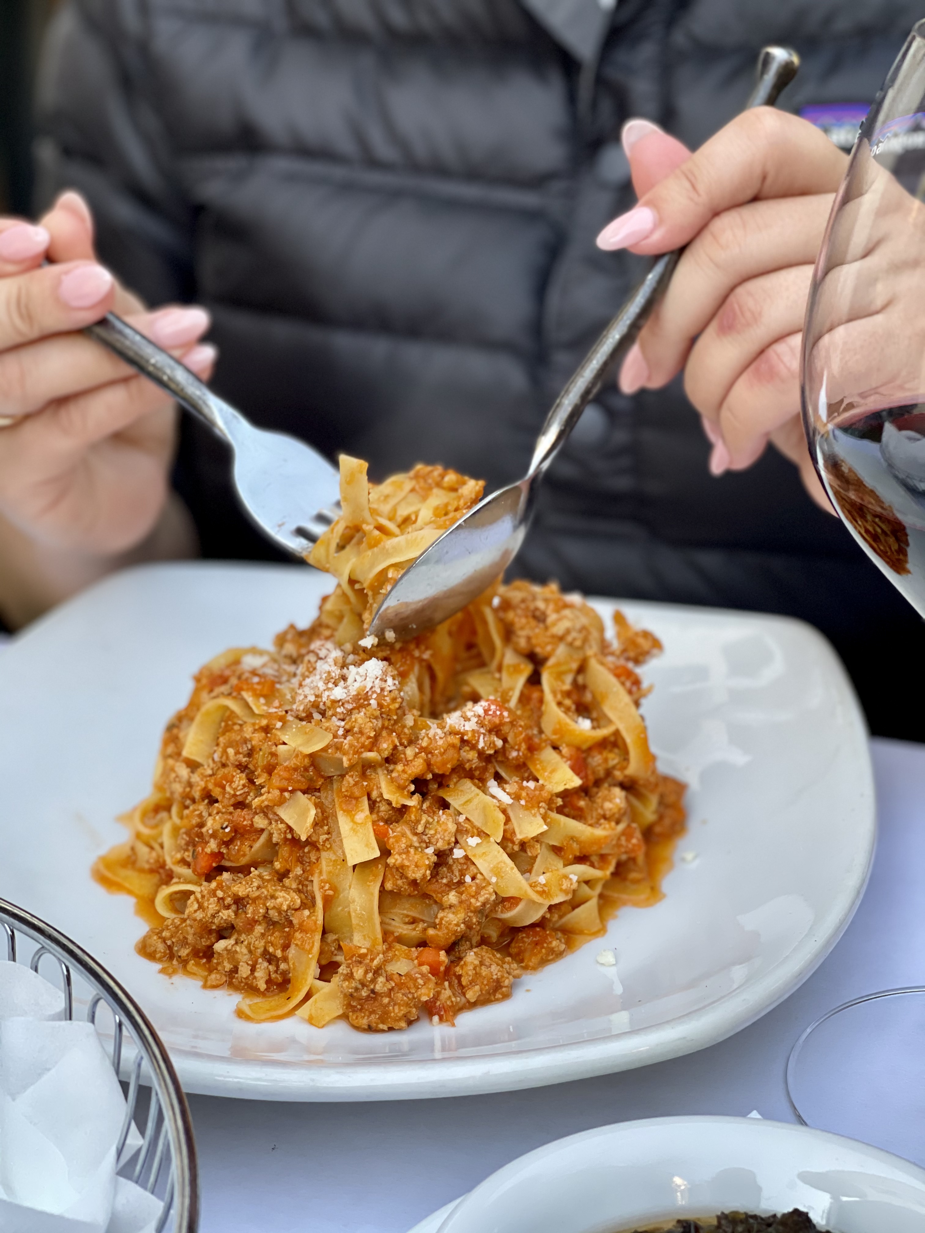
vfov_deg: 30.3
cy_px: 616
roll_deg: -0.4
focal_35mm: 64
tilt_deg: -24.3
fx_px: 2280
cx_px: 462
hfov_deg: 22.9
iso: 64
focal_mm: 7.5
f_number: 2.2
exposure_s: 1/121
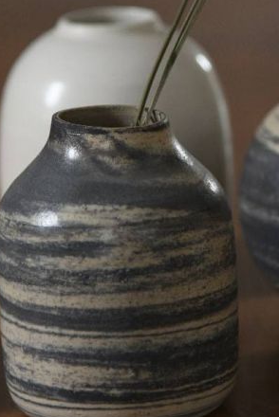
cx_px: 188
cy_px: 96
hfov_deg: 4.2
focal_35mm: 327
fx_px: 3795
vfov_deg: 6.3
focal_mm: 120
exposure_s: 1/100
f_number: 4
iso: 1250
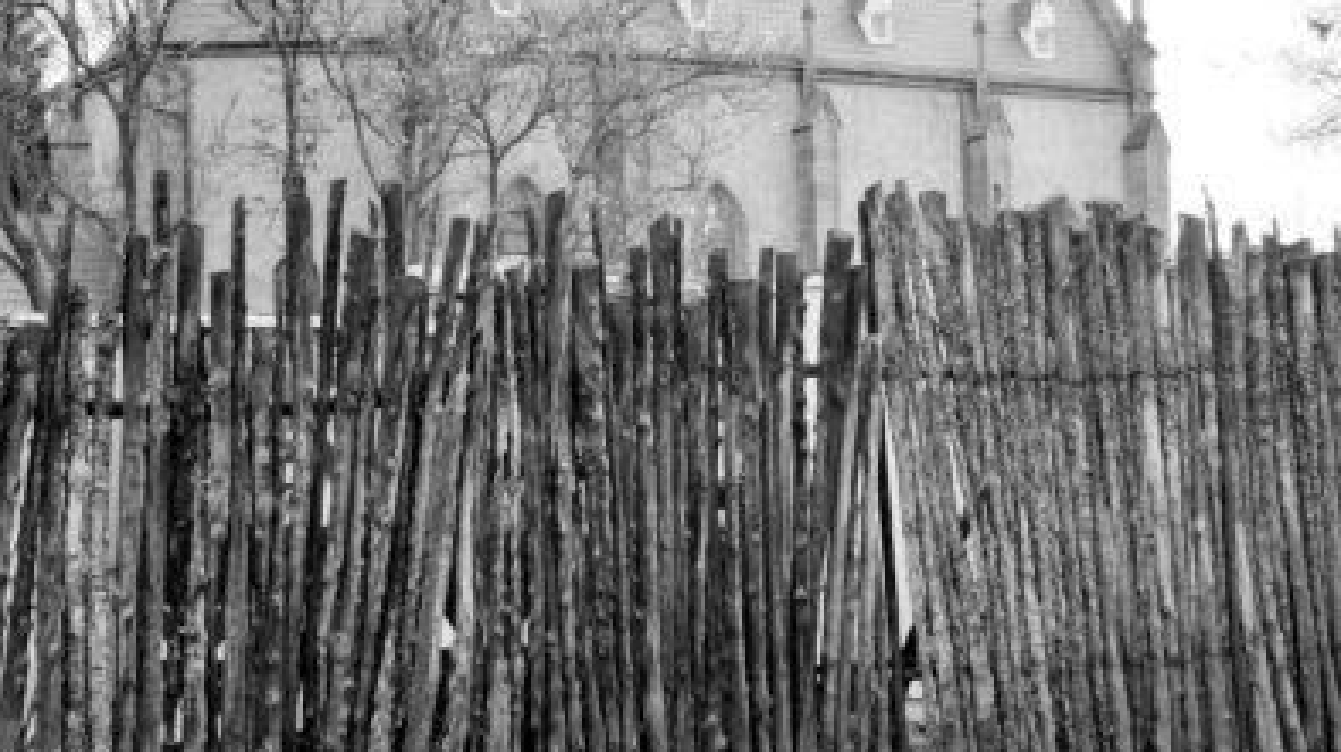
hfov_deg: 33.9
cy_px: 357
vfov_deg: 19.4
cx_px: 664
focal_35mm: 62
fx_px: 2203
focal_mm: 28
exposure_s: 1/60
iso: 250
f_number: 11
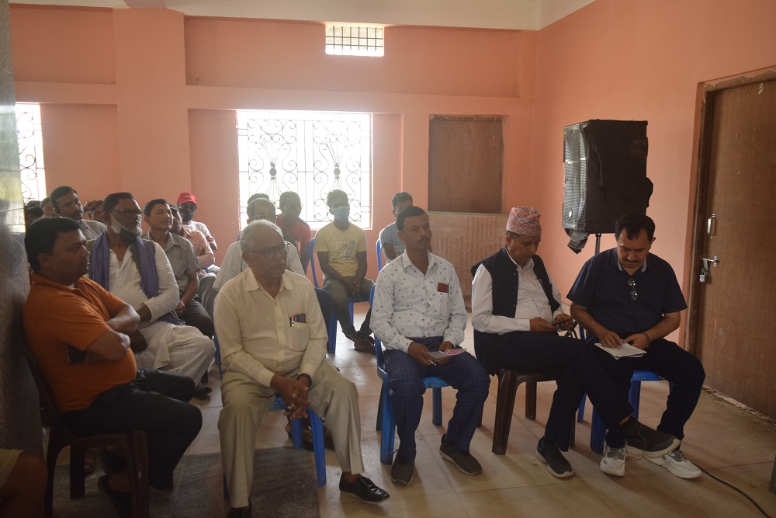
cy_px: 259
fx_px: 582
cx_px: 388
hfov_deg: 67.4
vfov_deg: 47.9
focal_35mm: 27
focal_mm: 18
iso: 800
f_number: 4.5
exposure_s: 1/200
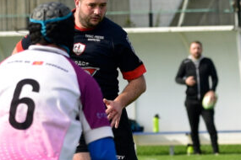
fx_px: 1841
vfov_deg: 5.0
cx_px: 297
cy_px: 157
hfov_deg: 7.4
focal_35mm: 275
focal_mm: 102
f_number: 3.5
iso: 250
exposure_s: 1/1250
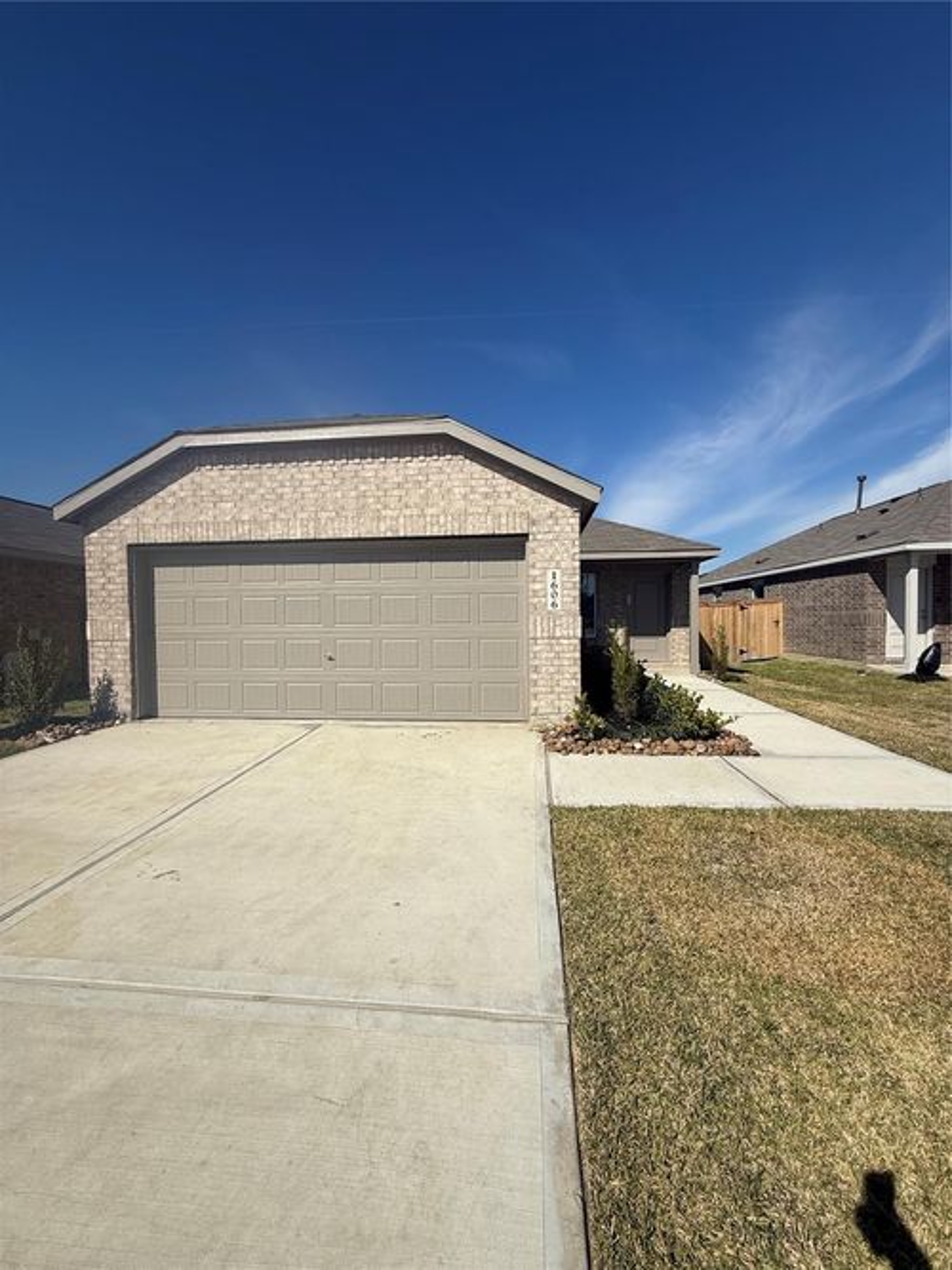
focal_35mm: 14
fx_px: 514
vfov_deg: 102.1
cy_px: 635
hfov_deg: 85.7
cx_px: 476
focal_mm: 2.22
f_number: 2.2
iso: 50
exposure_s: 1/5155
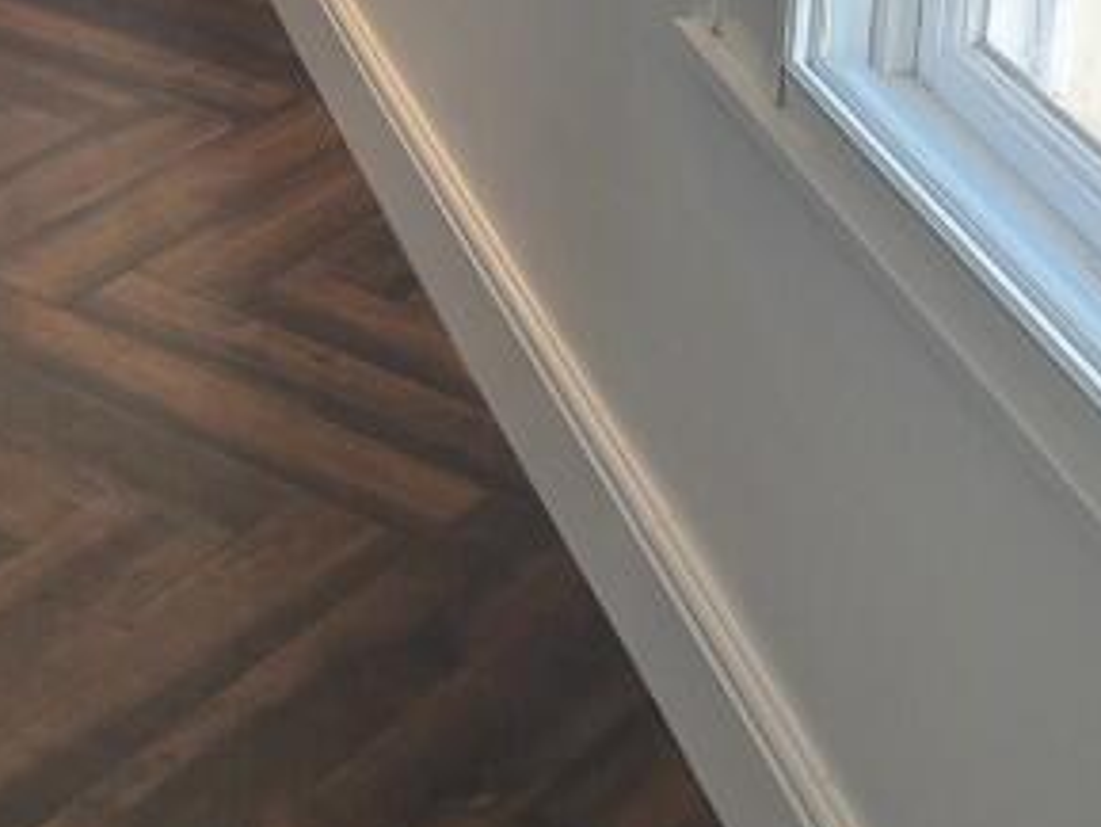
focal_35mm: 92
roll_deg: +1.0
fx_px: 2927
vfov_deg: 14.8
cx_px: -324
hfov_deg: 19.6
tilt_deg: -13.5
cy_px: -461
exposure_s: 1/121
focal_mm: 5.1
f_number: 1.6
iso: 64
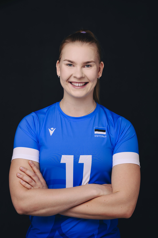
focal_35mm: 85
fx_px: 560
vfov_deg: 23.9
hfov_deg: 16.1
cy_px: 119
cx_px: 79
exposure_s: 1/160
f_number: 4
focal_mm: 85
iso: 32
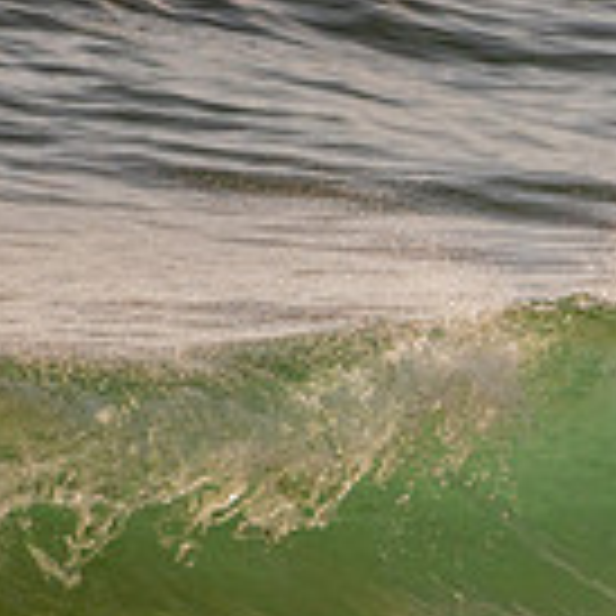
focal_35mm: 2200
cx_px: 1177
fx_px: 44293
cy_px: 368
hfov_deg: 0.8
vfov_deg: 0.8
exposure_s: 1/2000
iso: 200
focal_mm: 500
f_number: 5.6
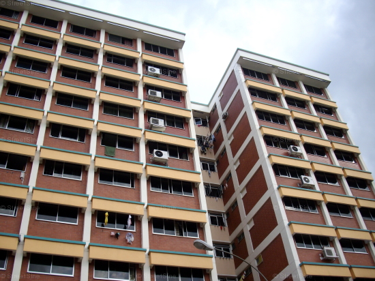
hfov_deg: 50.2
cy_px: 140
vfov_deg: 38.6
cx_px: 188
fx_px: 401
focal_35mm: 37
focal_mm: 6.2
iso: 80
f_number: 2.8
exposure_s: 1/320
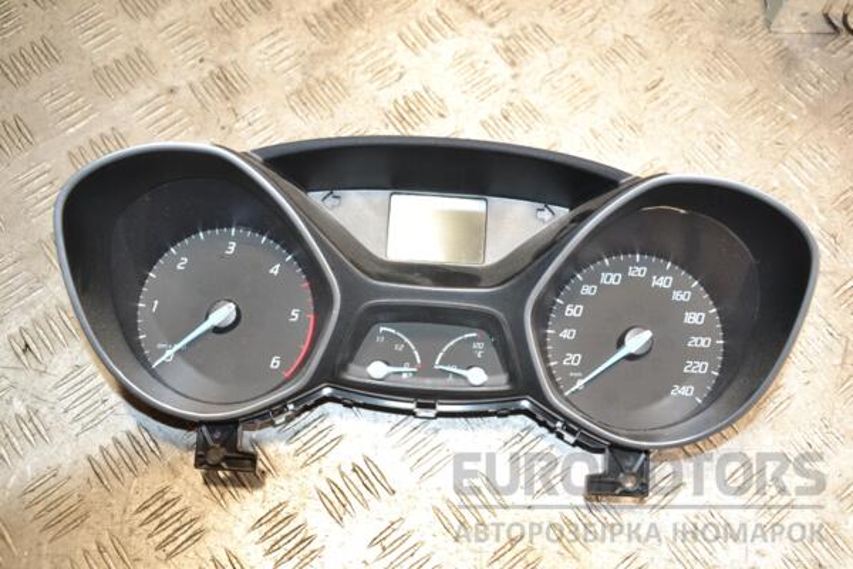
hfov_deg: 46.4
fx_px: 995
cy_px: 284
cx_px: 426
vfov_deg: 31.9
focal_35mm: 42
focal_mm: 28
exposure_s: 1/125
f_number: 5
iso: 800
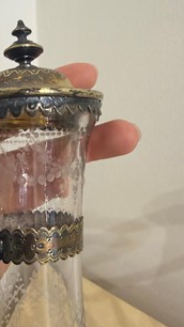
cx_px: 46
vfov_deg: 53.7
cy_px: 194
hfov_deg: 31.4
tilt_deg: -30.4
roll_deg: +0.0
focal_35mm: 37
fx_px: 321
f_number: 2.2
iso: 320
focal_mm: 2.22
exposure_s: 1/50
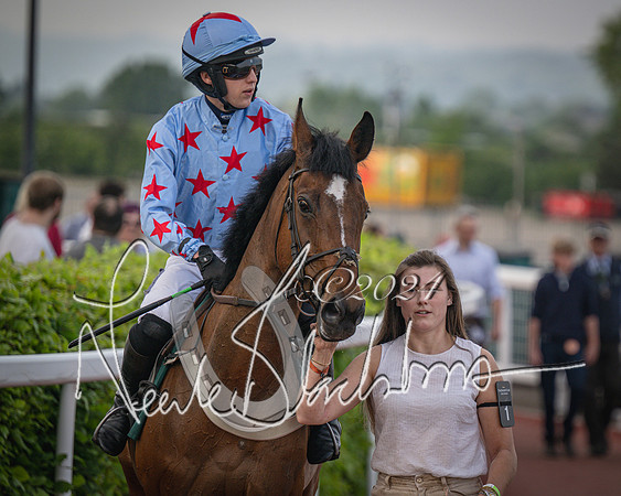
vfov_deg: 5.0
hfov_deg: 6.2
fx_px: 5698
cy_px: 234
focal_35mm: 310
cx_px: 461
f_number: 4
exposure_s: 1/1250
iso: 400
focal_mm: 220
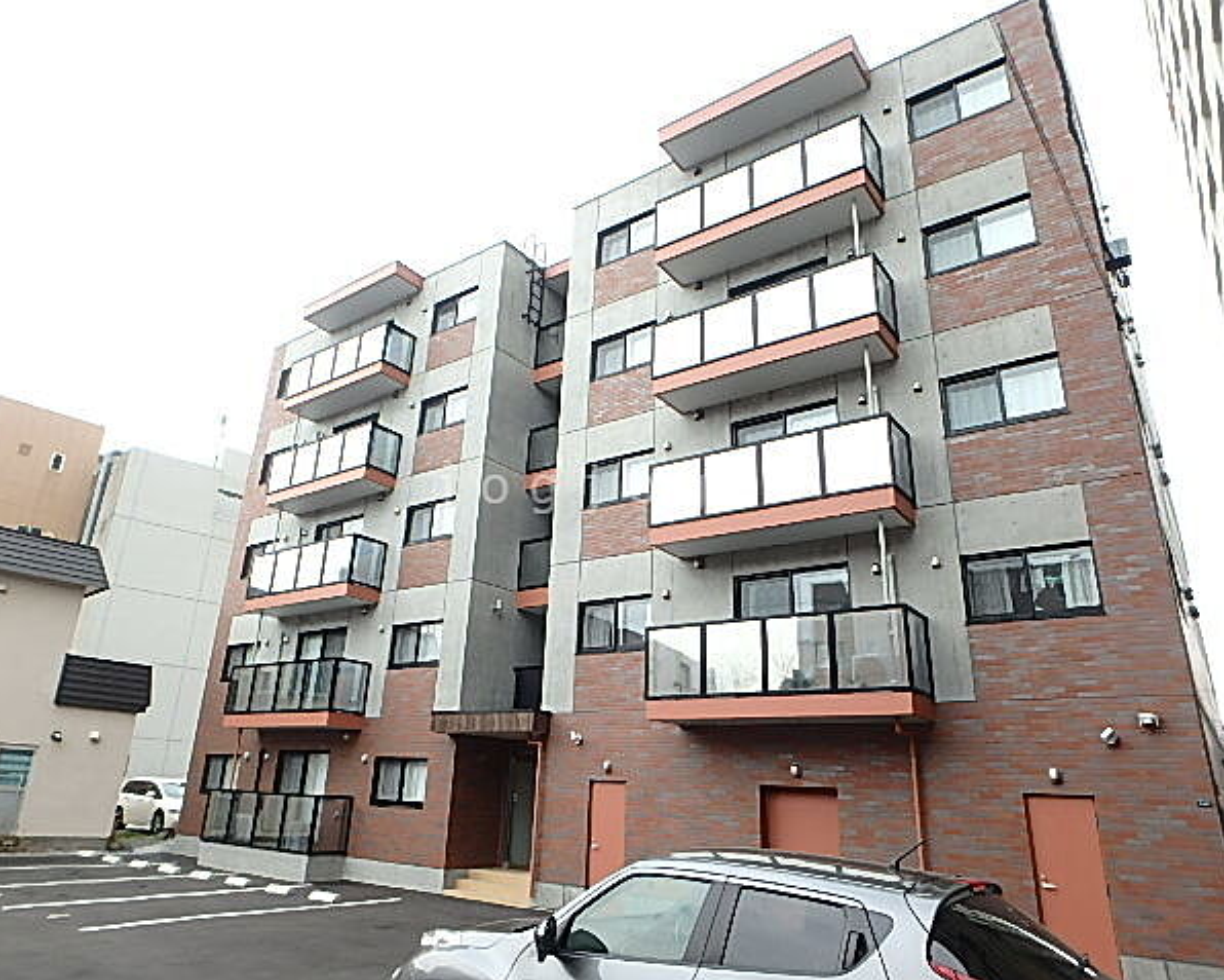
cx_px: 575
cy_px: 489
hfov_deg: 75.0
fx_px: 797
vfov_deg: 63.1
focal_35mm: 22
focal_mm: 3.7
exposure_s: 1/250
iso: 125
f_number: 3.5
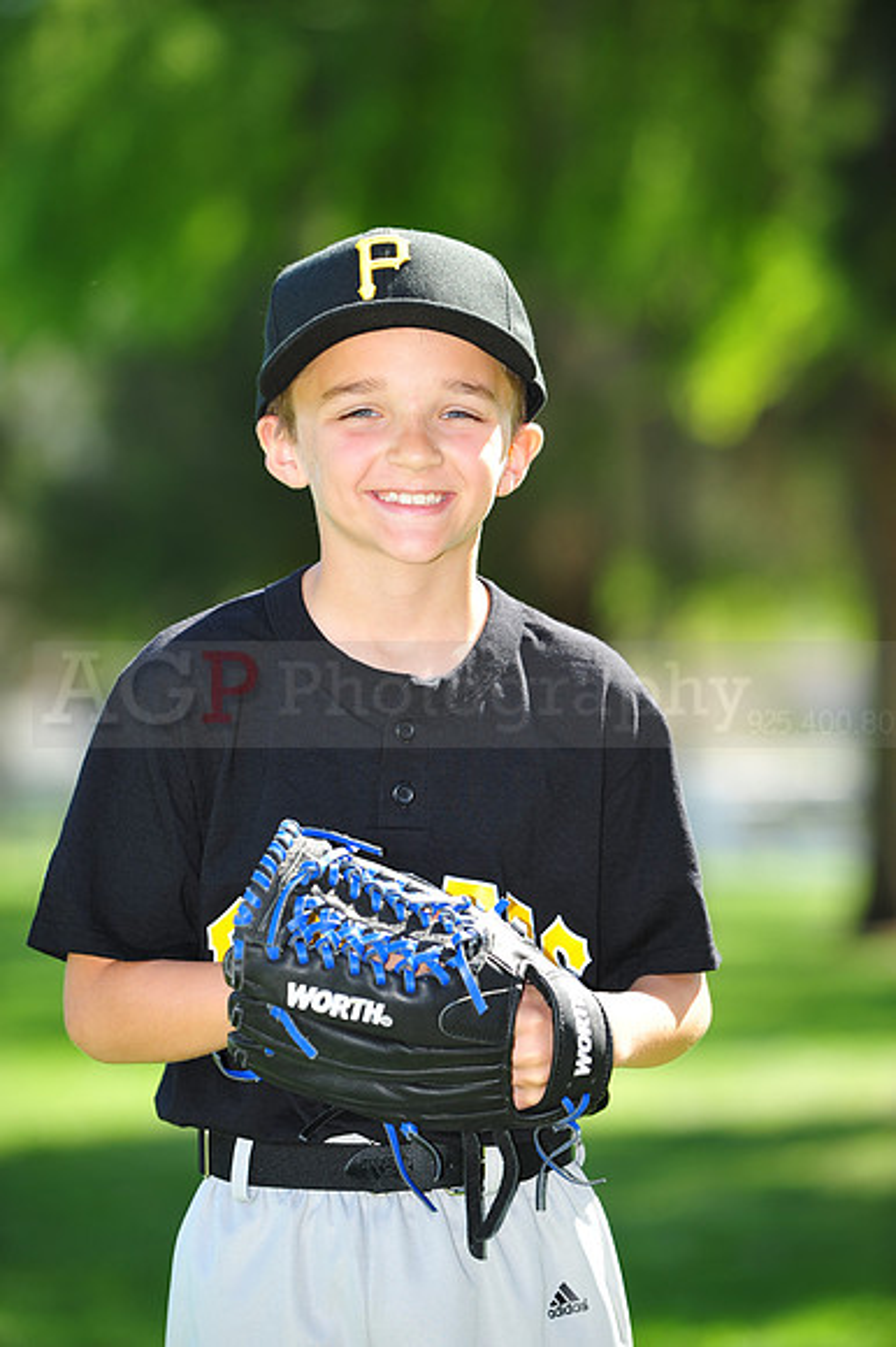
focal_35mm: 165
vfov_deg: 12.5
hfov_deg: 8.3
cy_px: 674
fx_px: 6167
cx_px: 448
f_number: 4.5
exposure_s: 1/400
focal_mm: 165
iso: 200
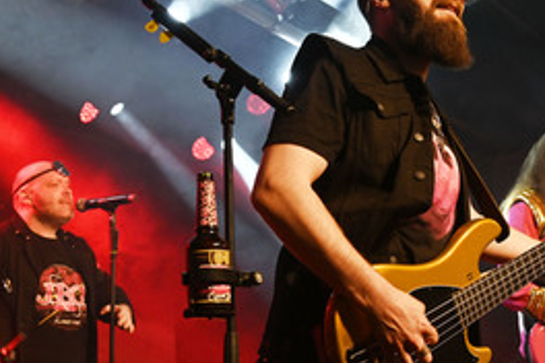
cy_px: 194
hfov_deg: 28.5
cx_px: 393
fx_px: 1060
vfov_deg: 19.5
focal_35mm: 70
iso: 2000
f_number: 6.3
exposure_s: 1/60
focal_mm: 41
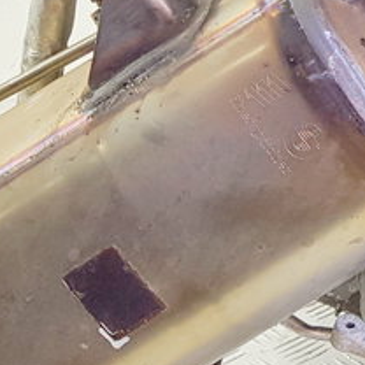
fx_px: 1348
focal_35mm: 113
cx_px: 686
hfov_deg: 13.6
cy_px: -61
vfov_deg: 14.9
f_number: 1.7
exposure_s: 1/100
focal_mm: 4.2
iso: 64
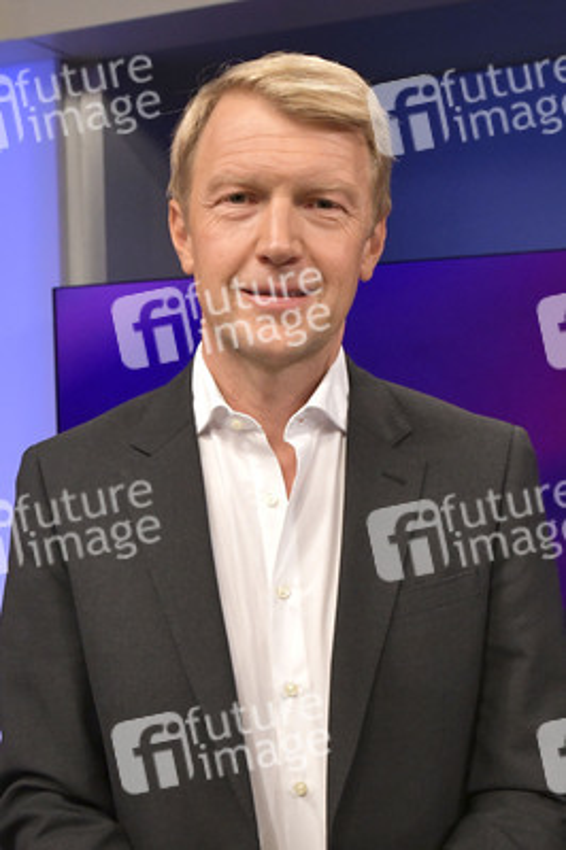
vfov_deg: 63.7
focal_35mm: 29
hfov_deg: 44.9
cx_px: 283
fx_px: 685
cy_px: 425
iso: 2500
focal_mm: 29
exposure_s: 1/200
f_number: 6.3
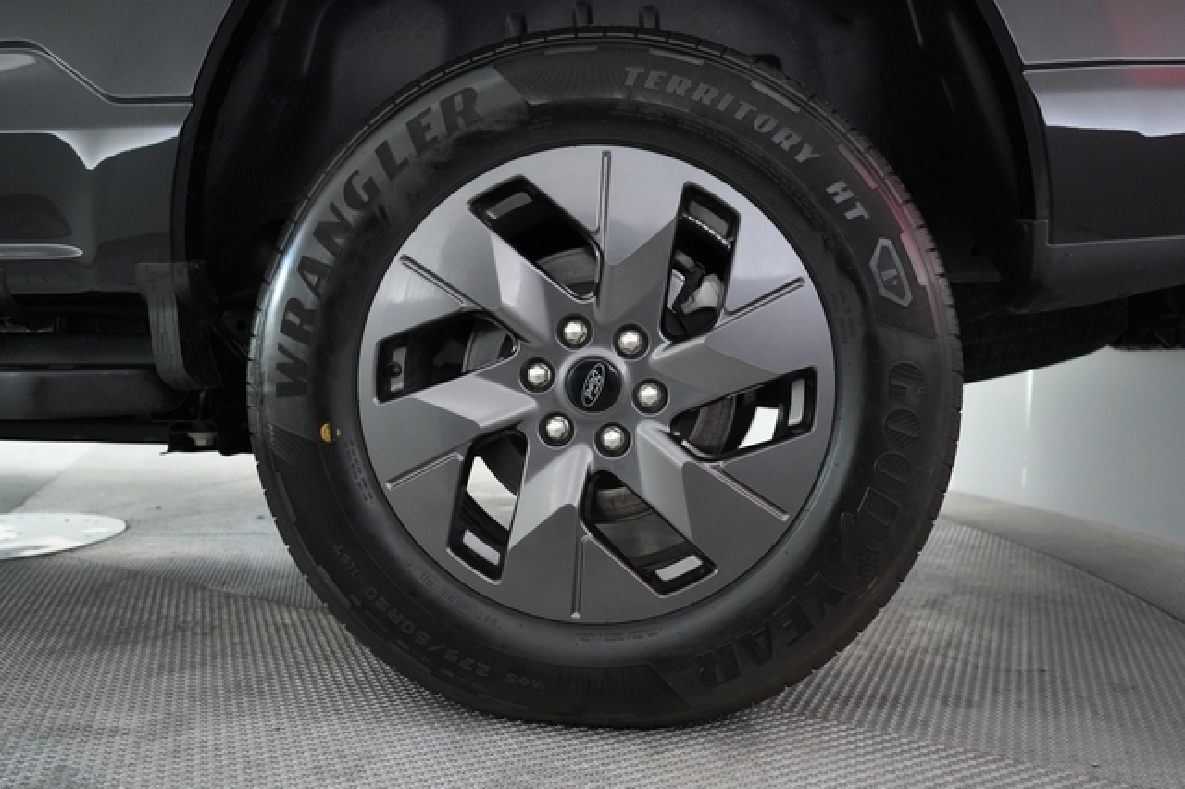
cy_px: 394
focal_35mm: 24
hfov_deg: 73.8
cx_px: 592
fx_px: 790
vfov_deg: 53.1
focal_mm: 24
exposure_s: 1/160
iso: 5000
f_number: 2.8
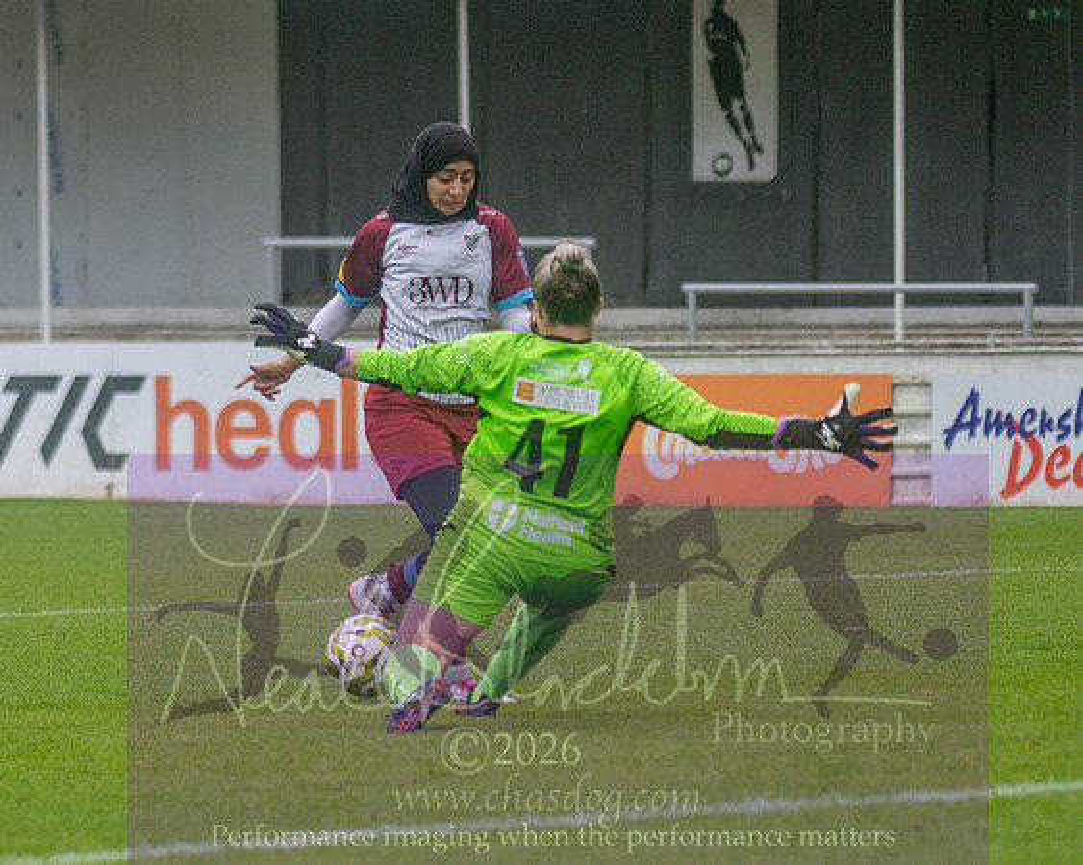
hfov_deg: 4.9
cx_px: 269
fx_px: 12543
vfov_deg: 4.0
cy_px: 420
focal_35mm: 391
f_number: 4
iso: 360
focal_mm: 135
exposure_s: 1/1250
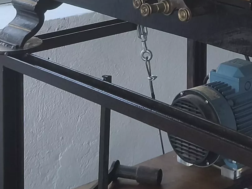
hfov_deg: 16.9
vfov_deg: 12.0
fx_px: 845
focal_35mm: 116
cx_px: 182
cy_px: -119
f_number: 1.65
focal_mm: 6.18
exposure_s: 1/99.9
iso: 320
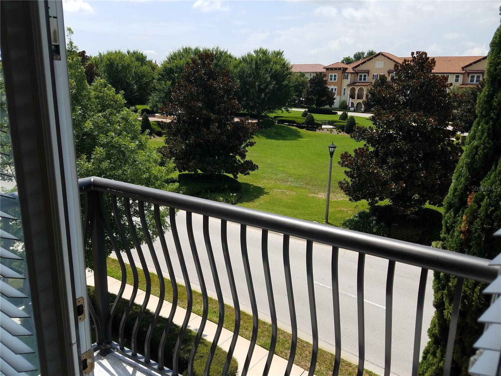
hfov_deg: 67.3
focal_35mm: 26
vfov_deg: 53.1
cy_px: 188
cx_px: 250
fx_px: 376
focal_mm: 4.2
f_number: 1.7
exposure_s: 1/2640
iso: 50
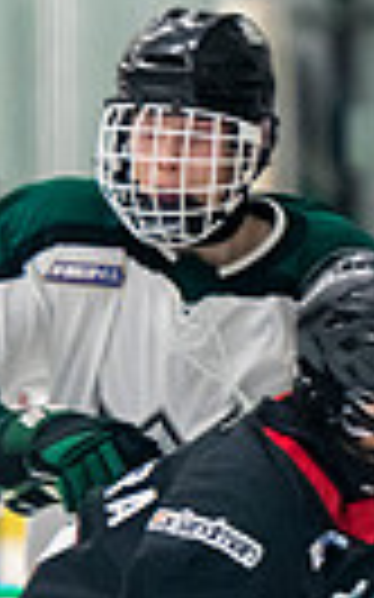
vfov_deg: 2.6
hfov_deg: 1.6
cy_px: 791
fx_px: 13159
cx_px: 653
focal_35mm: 806
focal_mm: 140
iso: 2000
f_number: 3.2
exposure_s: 1/640
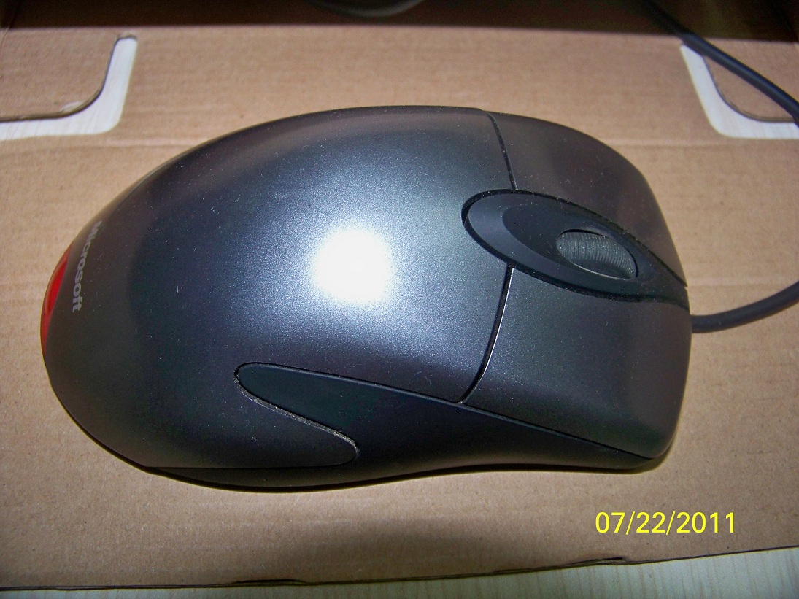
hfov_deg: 55.4
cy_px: 300
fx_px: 762
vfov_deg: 42.9
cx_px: 400
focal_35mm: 33
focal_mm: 5.85
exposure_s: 1/30
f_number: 2.8
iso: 200
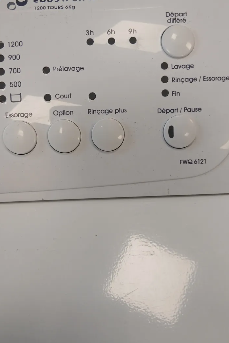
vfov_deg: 57.2
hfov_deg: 39.9
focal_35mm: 33
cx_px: 108
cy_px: 160
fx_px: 315
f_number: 1.8
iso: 40
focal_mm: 3.98
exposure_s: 1/50
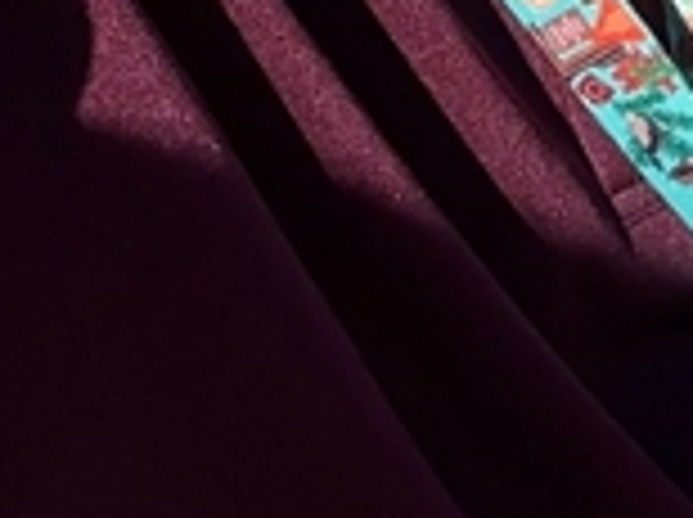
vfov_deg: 8.8
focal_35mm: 142
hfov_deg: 13.0
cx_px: 1120
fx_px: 2838
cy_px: -968
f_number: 1.9
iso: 25
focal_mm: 2.69
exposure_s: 1/1585
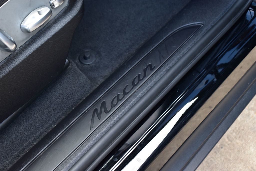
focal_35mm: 60
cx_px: 128
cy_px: 86
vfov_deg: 22.6
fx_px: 427
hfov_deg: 33.4
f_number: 7.1
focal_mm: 40
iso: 400
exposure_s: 1/25
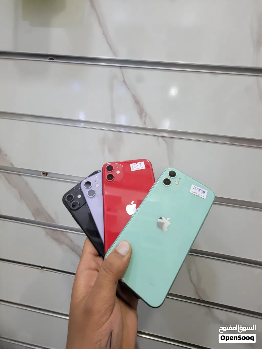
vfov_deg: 106.2
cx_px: 131
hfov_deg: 89.9
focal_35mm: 13
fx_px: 131
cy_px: 174
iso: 200
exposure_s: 1/60
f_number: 2.2
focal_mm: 2.2
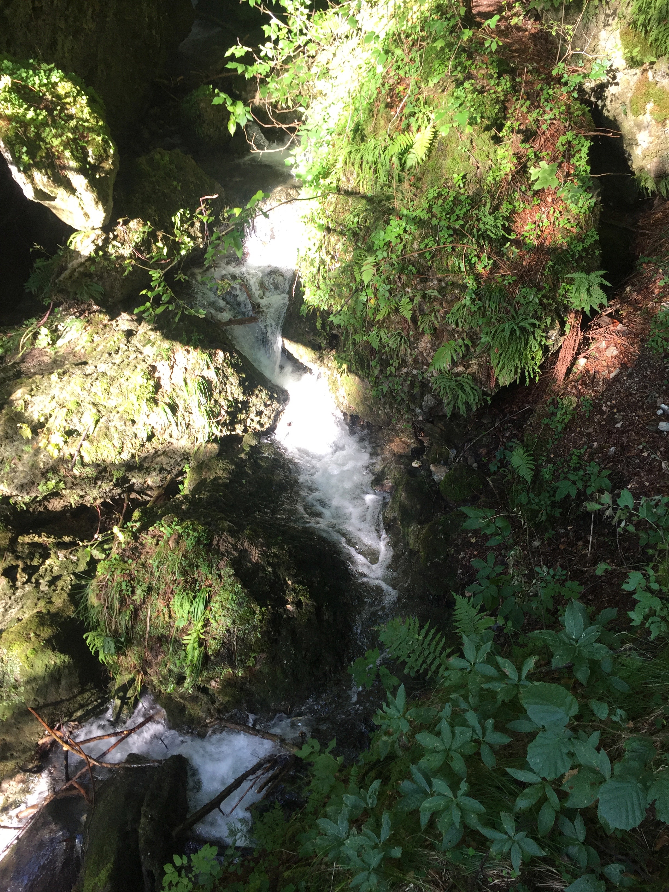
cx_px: 334
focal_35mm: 29
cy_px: 446
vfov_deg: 61.7
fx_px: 747
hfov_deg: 48.2
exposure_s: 1/100
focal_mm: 4.15
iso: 50
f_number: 2.2
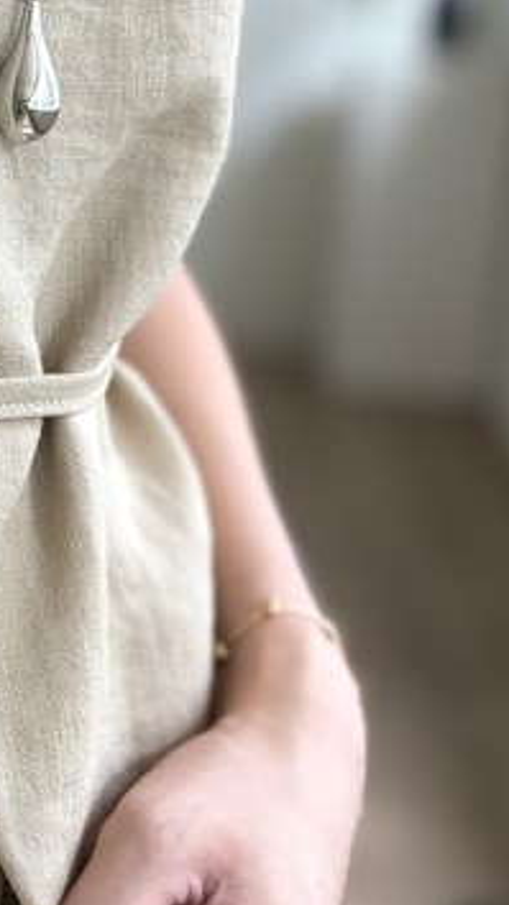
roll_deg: -2.7
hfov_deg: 13.7
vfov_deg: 26.4
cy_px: 312
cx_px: -368
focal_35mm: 80
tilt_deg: -13.4
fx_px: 1920
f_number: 1.6
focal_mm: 5.96
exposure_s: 1/122
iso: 100
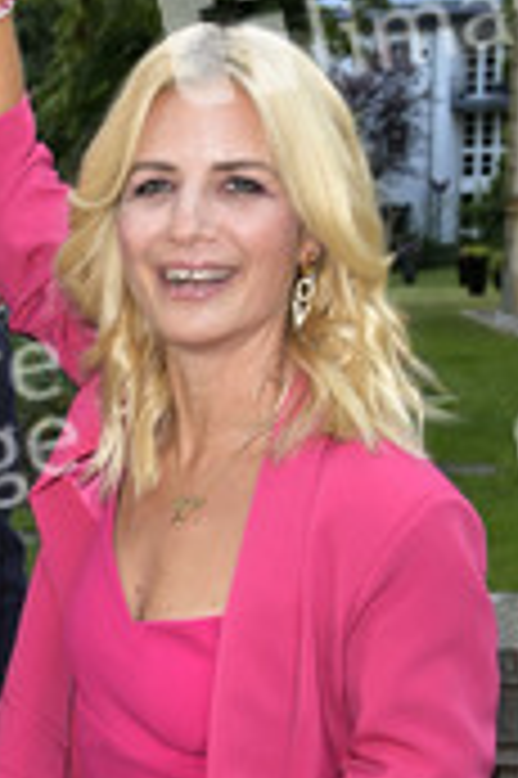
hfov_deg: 17.9
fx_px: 1600
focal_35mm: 74
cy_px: 675
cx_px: -23
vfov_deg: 26.6
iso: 1250
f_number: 5.6
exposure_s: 1/60
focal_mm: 32
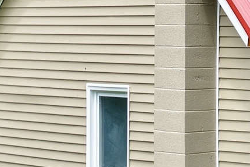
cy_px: 30
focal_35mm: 200
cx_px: 362
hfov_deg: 10.0
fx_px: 1389
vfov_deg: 6.9
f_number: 2.8
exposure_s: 1/640
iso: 160
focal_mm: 14.45
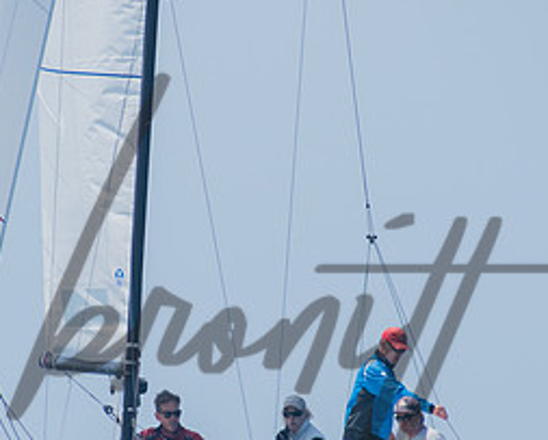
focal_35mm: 770
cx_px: 204
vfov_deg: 2.0
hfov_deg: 2.5
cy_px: 319
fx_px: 12503
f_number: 8
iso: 400
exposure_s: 1/1000
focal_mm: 230
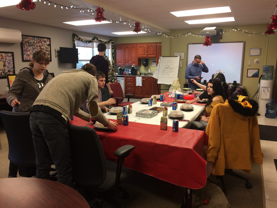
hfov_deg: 61.7
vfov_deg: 48.2
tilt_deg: -10.9
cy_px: 104
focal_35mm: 29
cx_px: 138
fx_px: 232
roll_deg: +0.6
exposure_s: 1/30
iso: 50
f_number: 2.2
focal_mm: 4.15
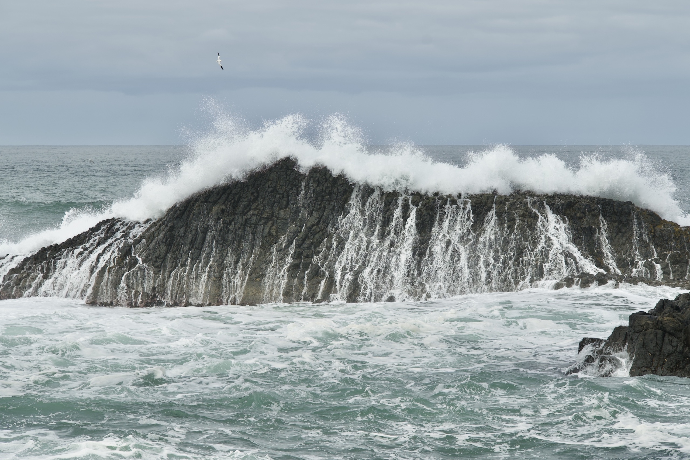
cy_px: 230
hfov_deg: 15.5
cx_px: 345
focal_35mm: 132
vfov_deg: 10.4
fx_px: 2530
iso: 100
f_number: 9
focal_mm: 88
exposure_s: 1/250
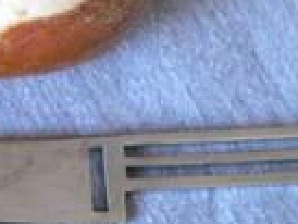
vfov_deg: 13.8
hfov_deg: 17.6
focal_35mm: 105
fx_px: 905
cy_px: -26
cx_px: -83
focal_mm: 6
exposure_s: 1/40
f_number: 2.8
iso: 200
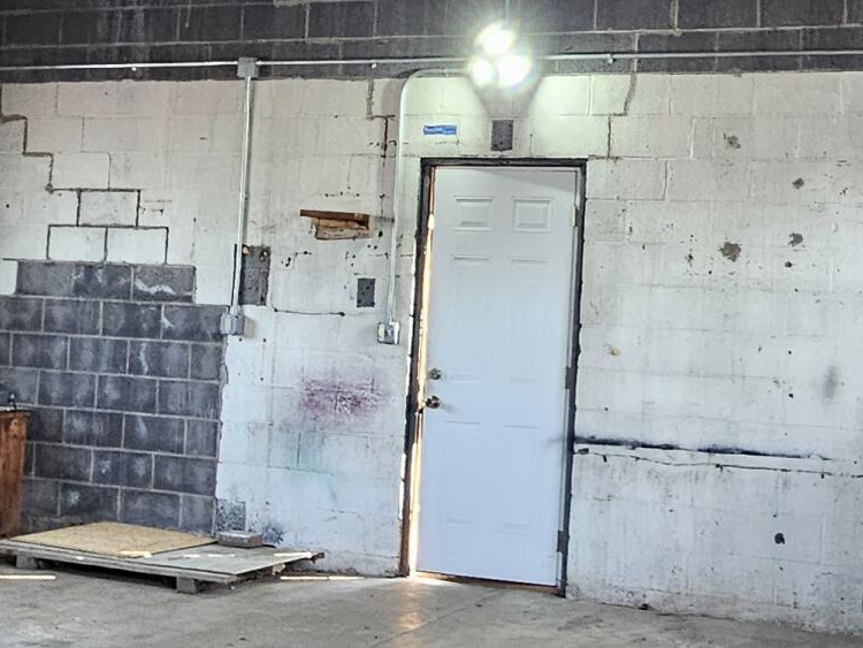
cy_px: 261
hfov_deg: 36.1
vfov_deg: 28.0
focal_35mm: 52
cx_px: 627
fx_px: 1297
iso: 320
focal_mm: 2.2
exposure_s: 1/40
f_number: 2.2
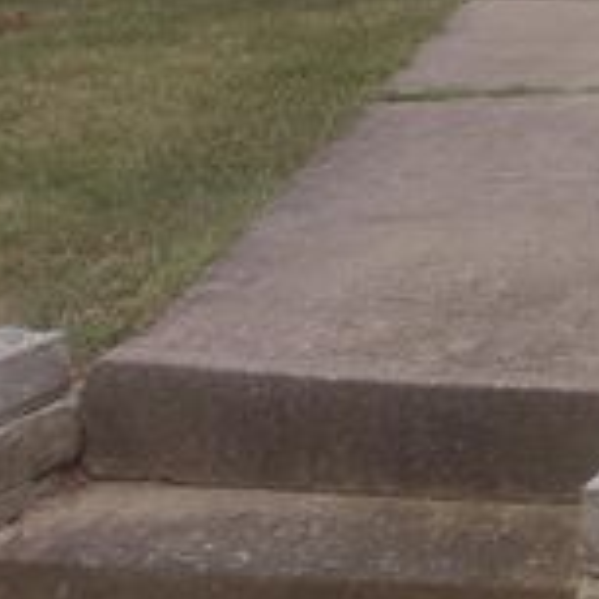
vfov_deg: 22.6
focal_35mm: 72
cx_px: 877
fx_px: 1410
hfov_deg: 20.7
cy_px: -69
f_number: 1.8
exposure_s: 1/380
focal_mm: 4.69
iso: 50
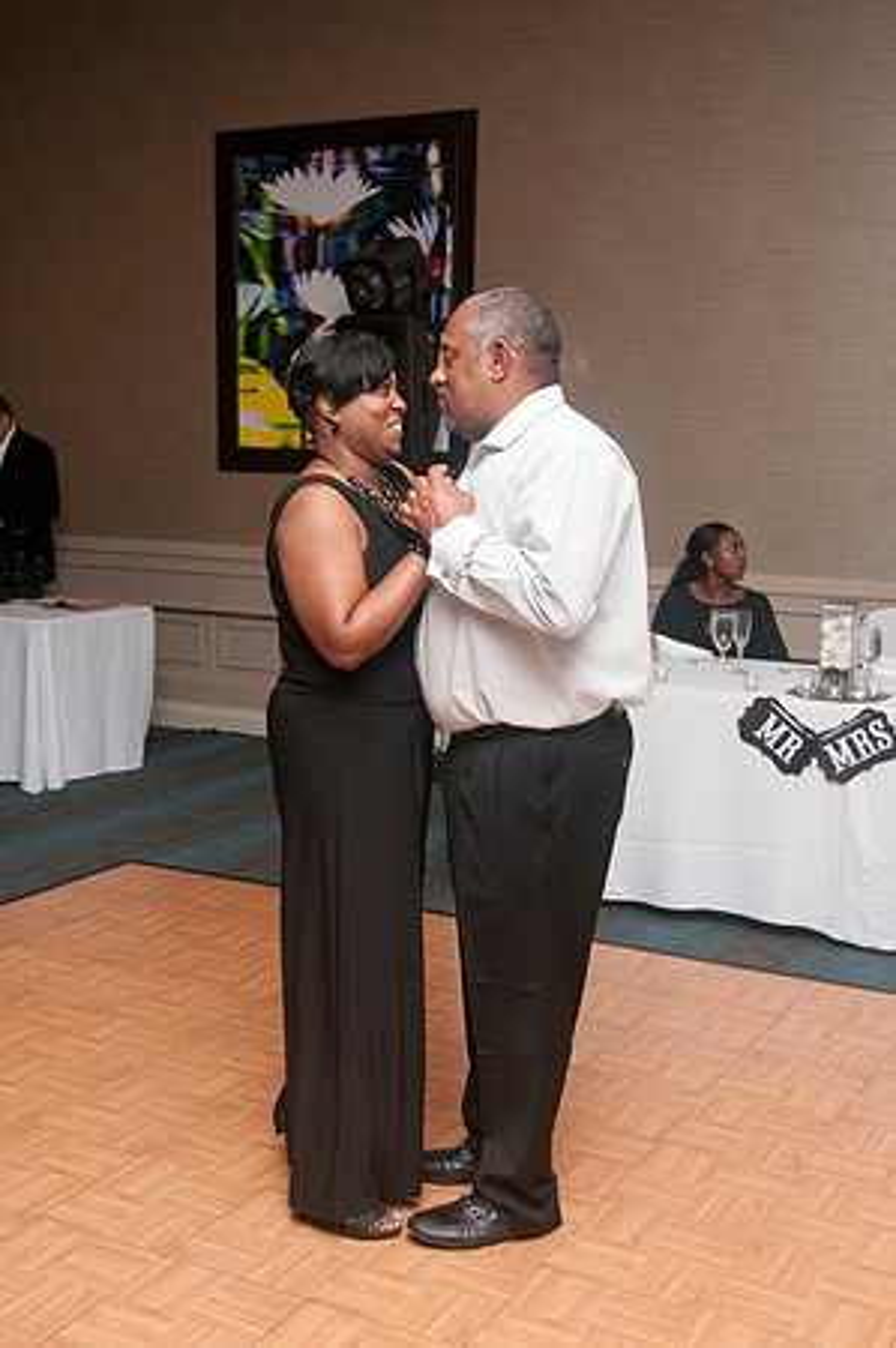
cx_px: 448
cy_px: 674
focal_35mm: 42
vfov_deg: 46.4
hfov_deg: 31.8
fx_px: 1572
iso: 400
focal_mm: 28
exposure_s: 1/125
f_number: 5.6
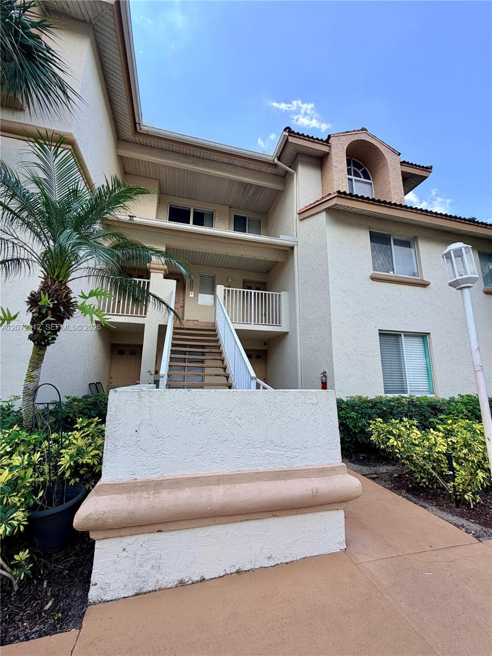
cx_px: 246
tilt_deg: +12.0
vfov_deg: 102.1
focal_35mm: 14
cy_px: 328
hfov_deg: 85.7
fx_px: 265
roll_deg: -0.4
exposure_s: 1/602
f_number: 2.2
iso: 40
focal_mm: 2.22
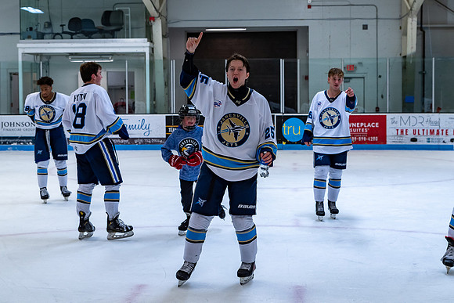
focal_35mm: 75
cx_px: 227
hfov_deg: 27.0
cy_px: 135
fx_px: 947
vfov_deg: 18.2
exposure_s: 1/400
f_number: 4
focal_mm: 45
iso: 400
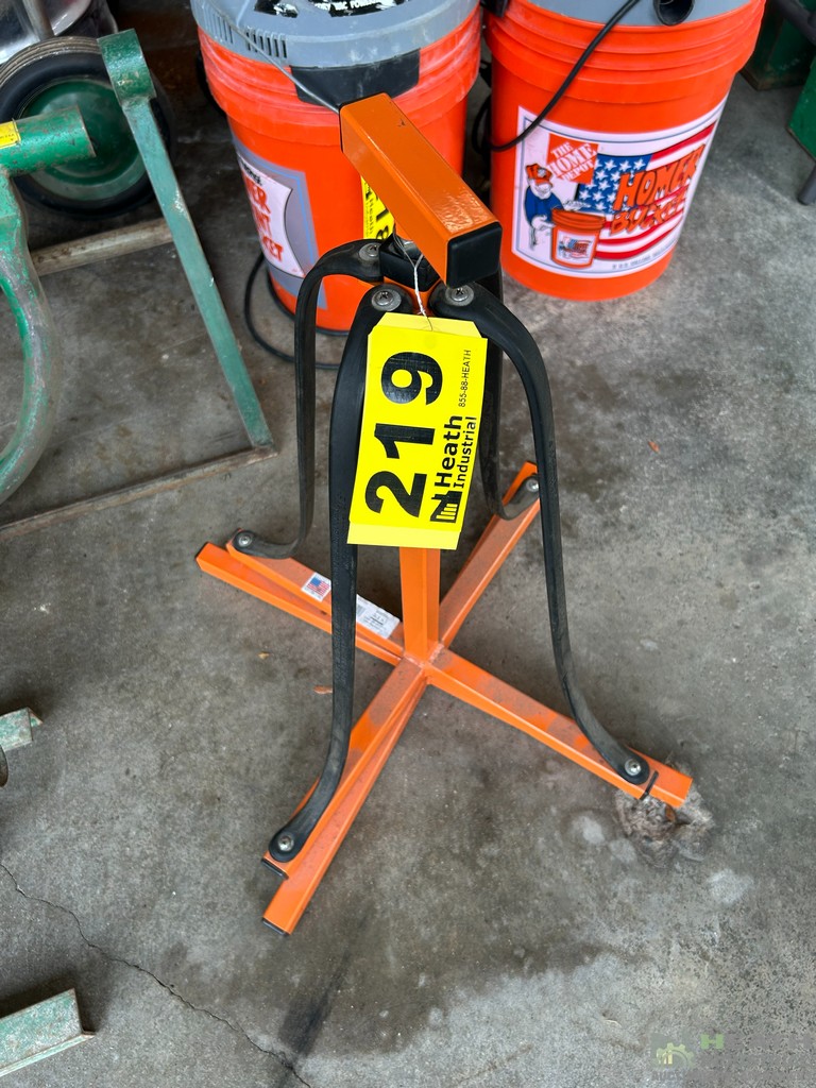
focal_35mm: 26
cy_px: 544
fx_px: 817
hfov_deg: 53.1
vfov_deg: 67.3
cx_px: 408
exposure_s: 1/120
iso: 40
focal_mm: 5.7
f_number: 1.5
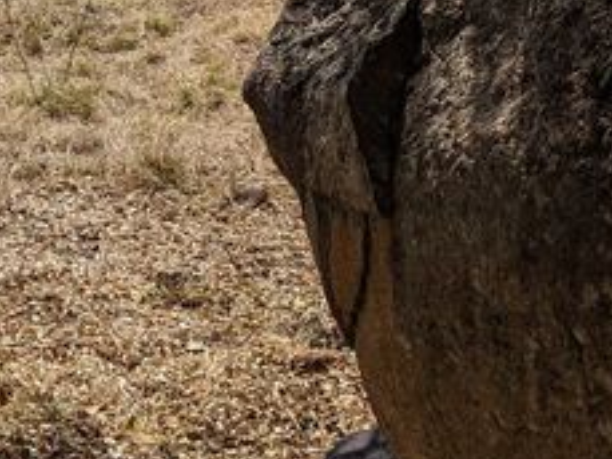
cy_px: 191
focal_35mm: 84
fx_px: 1486
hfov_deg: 20.1
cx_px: -305
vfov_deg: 17.6
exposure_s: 1/2833
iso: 46
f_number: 1.85
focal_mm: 6.81
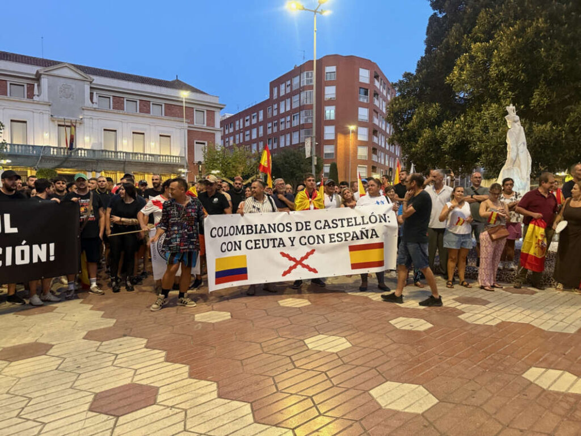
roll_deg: -0.4
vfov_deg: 56.8
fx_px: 403
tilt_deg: -3.0
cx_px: 290
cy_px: 218
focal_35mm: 24
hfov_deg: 71.6
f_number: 1.78
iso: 800
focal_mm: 6.76
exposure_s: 1/60
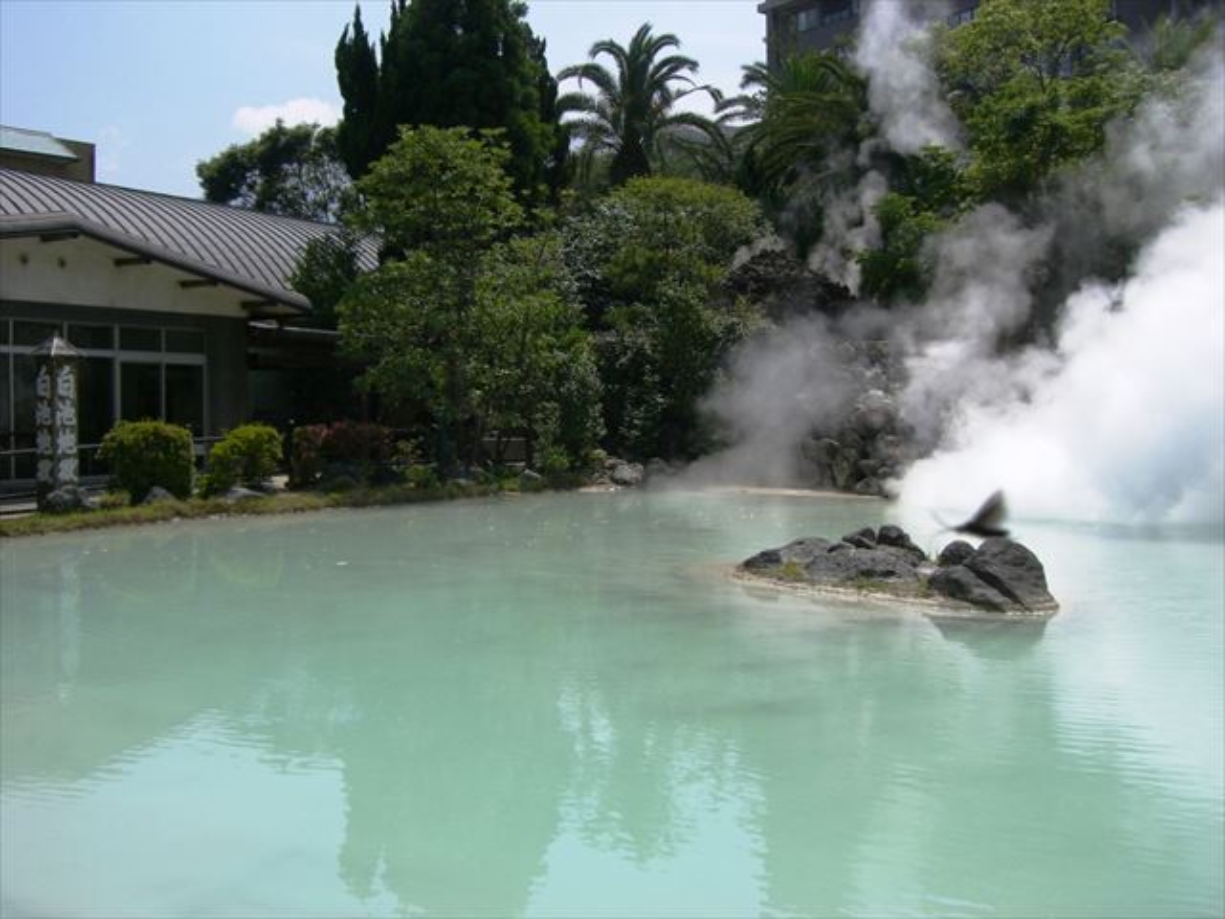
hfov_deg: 49.0
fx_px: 1345
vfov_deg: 37.7
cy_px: 460
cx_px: 612
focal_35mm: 38
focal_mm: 6.2
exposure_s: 1/1000
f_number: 4.3
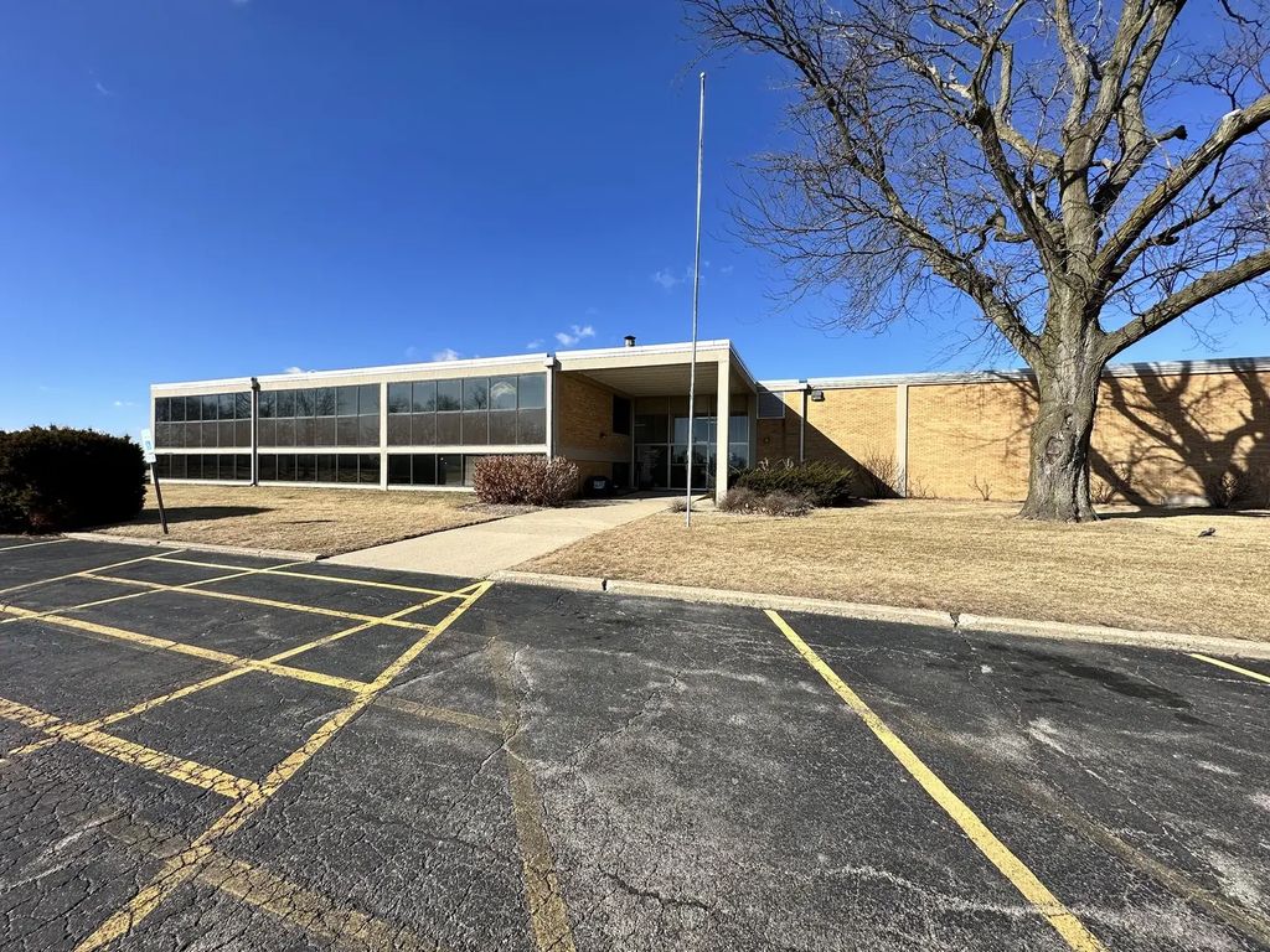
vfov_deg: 85.7
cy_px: 476
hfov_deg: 102.1
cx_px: 635
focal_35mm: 14
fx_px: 514
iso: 50
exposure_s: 1/1887
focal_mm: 2.22
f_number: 2.2
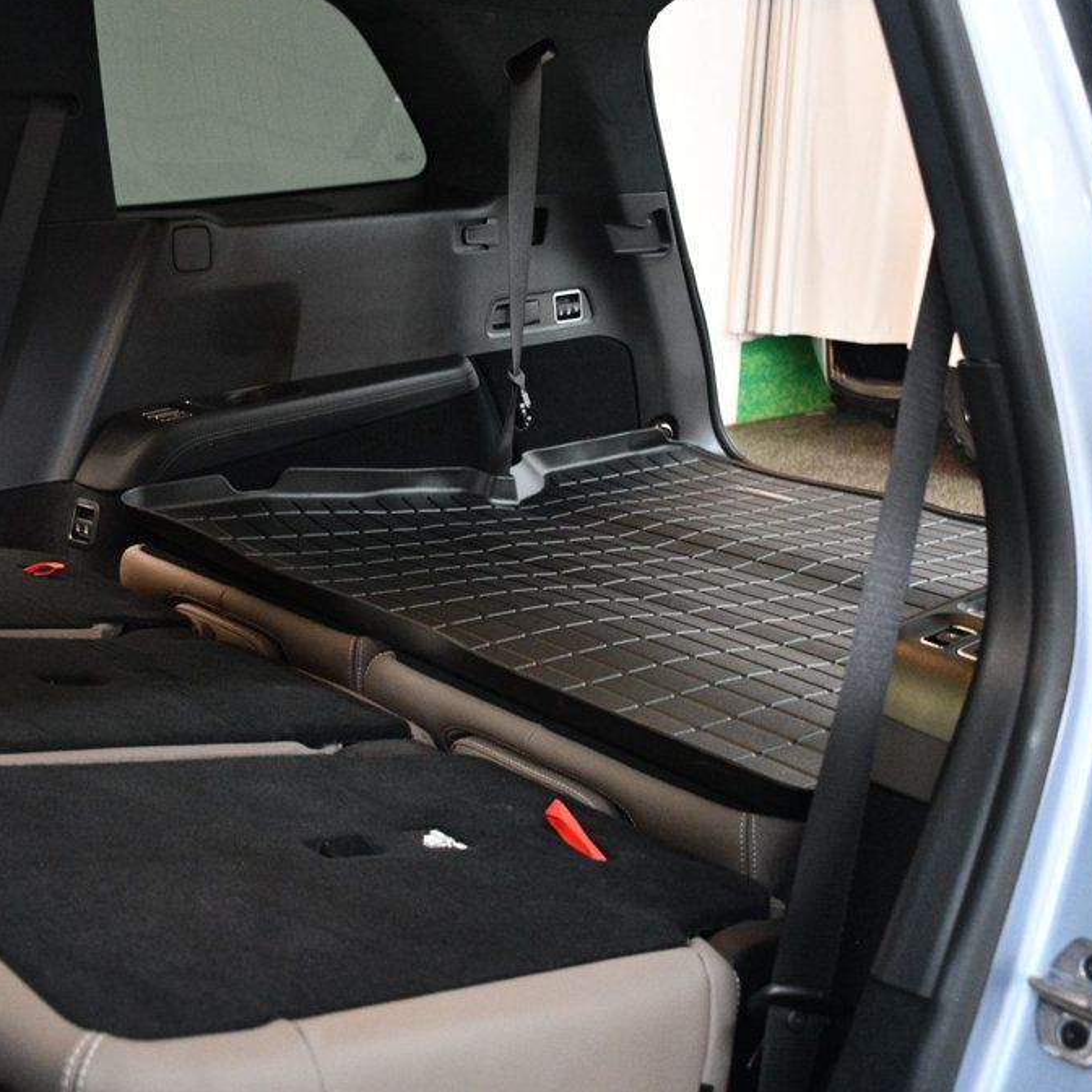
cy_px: 543
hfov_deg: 38.3
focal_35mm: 44
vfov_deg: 38.3
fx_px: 1570
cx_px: 491
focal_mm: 23
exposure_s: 1/60
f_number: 3.8
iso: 3200
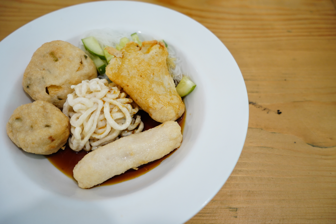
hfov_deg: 65.5
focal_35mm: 28
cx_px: 168
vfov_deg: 46.4
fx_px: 261
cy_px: 112
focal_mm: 28
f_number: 4
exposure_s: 1/100
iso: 2000
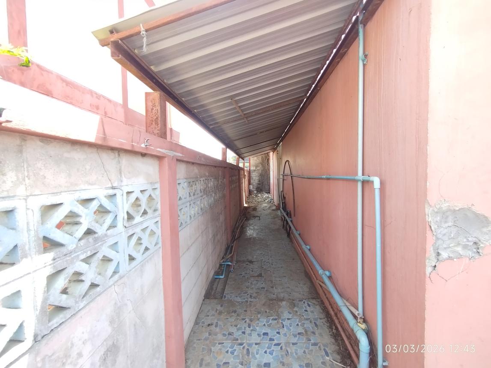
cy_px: 184
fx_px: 213
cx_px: 246
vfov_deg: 81.7
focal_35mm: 15
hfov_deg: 98.2
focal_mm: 1.65
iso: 50
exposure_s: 1/100
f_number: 2.2
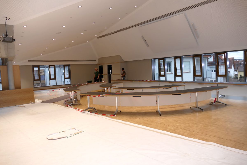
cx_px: 124
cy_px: 82
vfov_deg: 51.3
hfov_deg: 71.5
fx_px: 172
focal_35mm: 25
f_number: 2.8
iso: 125
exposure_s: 1/80
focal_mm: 9.12
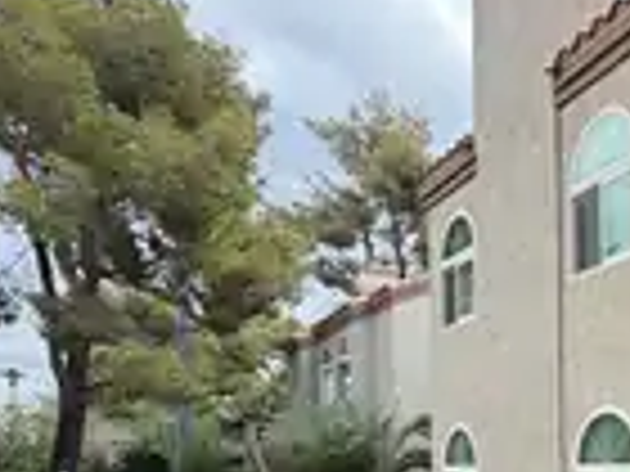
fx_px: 728
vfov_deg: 33.1
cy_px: 468
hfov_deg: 40.1
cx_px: 652
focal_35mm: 40
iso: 64
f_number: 2.2
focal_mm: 2.22
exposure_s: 1/502
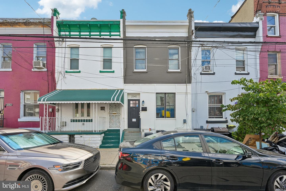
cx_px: 143
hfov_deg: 104.3
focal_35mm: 14
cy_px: 96
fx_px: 111
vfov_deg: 81.2
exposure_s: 1/80
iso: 100
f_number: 8
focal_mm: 14
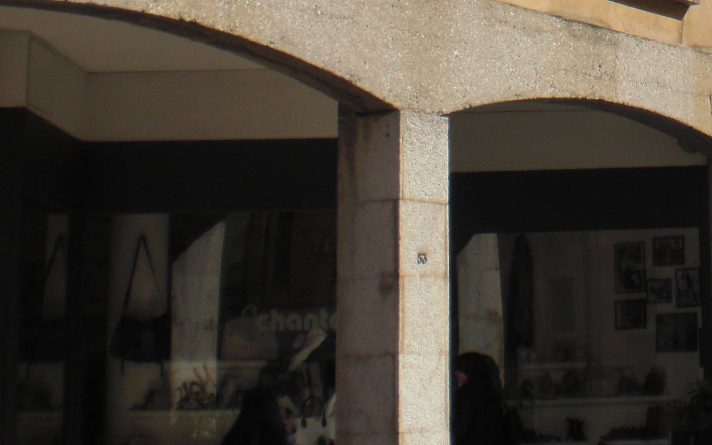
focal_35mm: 99
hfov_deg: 20.1
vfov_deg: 12.7
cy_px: -151
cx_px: 776
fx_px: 1921
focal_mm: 6.3
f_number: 5.6
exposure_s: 1/400
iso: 64
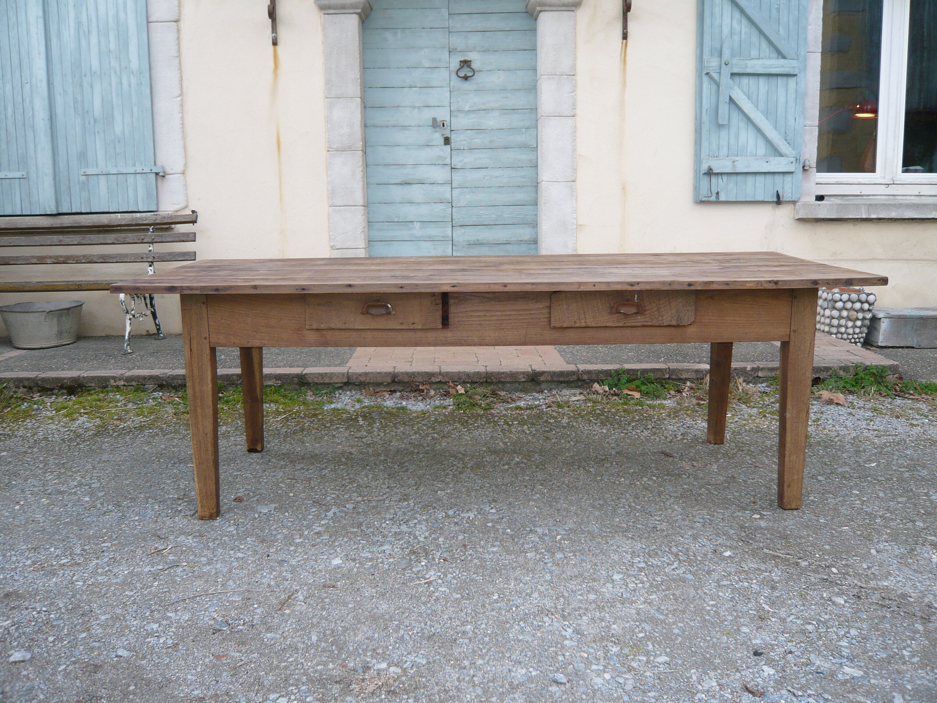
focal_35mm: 28
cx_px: 468
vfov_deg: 49.7
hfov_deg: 63.4
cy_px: 352
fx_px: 758
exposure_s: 1/50
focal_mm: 4.6
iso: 100
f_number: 2.8
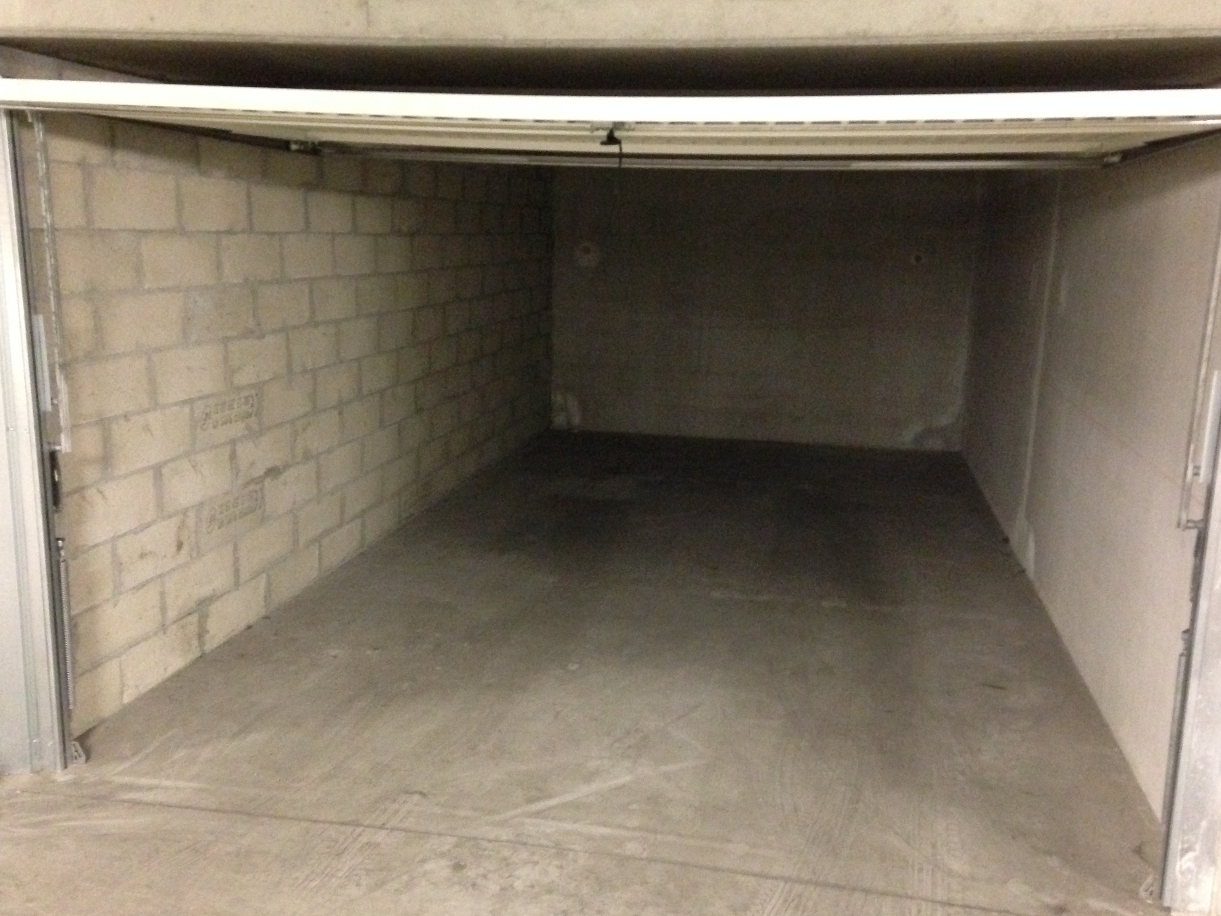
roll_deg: -1.1
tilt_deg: -13.4
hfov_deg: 52.6
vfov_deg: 40.7
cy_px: 472
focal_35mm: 35
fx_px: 1235
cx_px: 633
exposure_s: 1/15
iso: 800
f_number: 2.4
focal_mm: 4.12
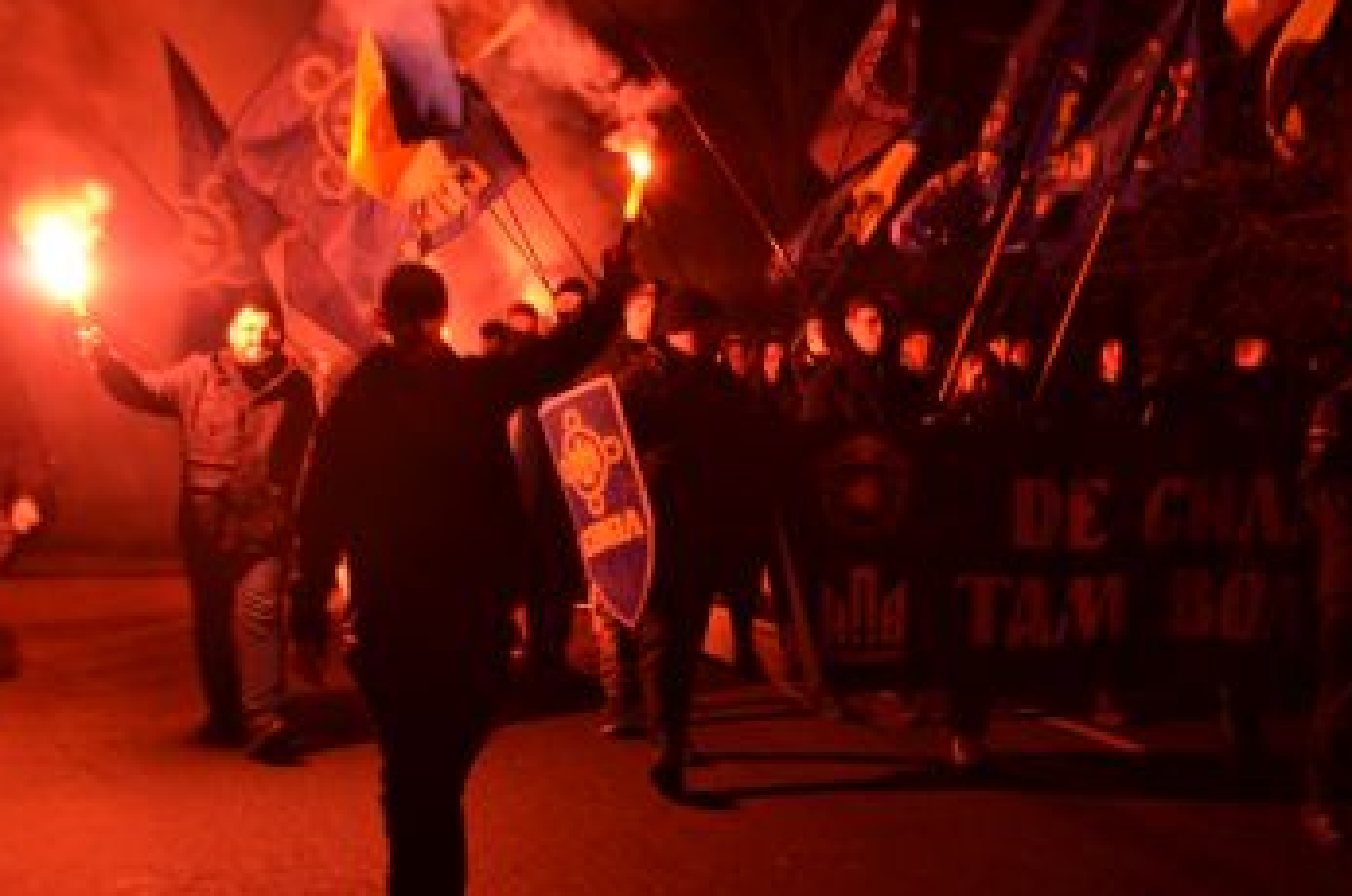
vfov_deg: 23.7
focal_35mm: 57
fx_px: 2137
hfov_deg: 34.1
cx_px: 1068
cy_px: 364
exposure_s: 1/25
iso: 100
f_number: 5.6
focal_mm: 22
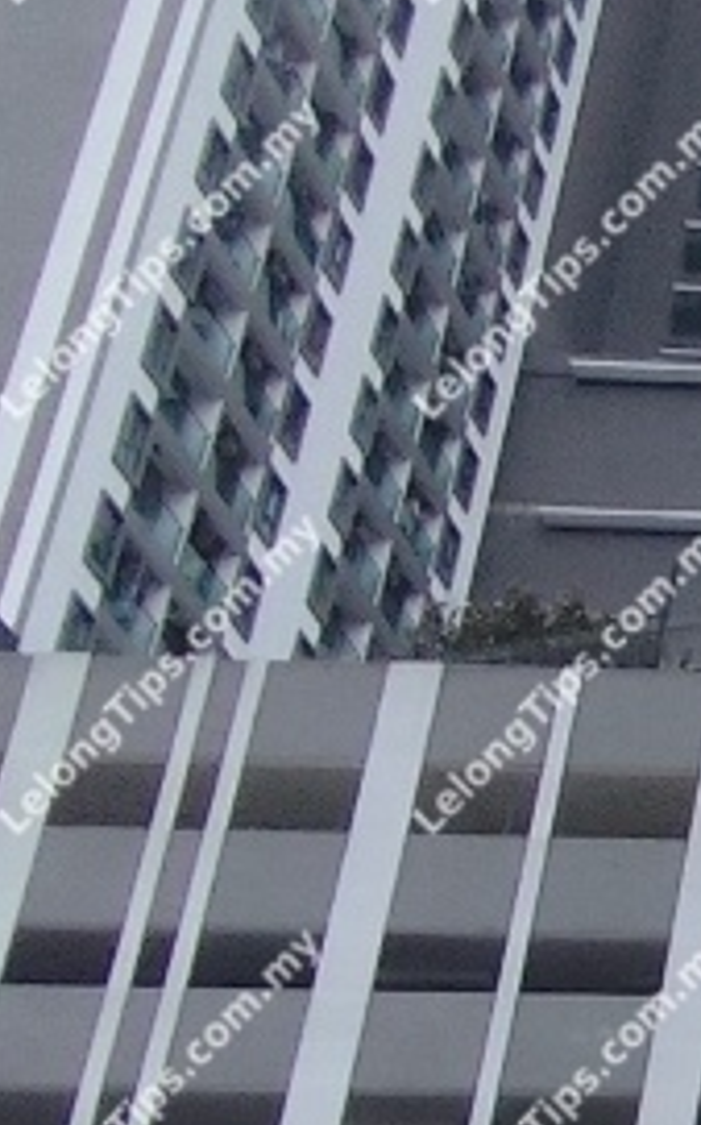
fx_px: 2847
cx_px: 1788
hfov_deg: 11.2
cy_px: 704
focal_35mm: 93
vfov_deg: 22.3
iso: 50
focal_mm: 1.65
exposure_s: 1/4119
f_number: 2.2
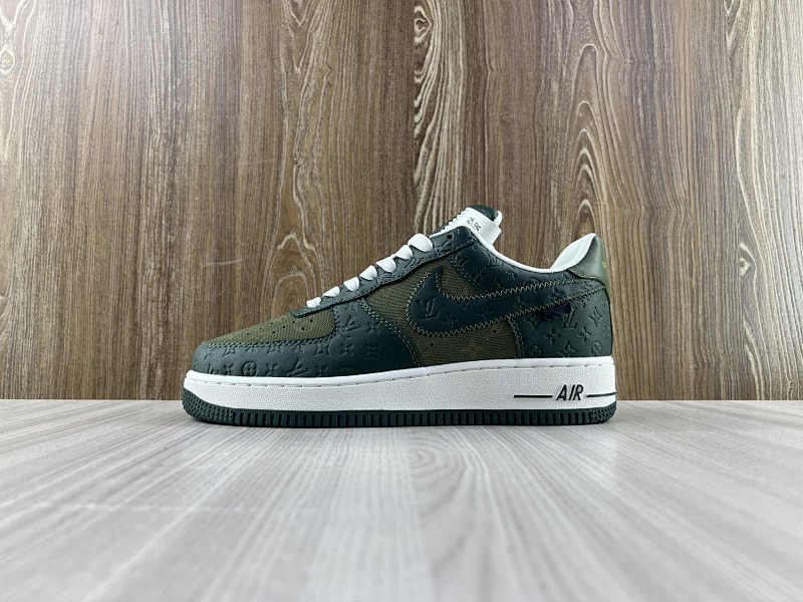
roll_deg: +0.3
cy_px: 301
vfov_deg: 53.1
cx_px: 402
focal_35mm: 26
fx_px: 603
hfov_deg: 67.3
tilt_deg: +3.6
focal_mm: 5.7
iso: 40
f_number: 1.5
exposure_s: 1/184
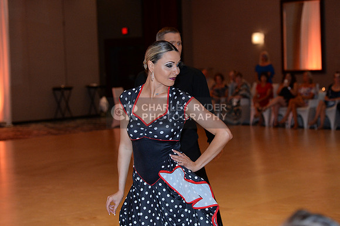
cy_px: 113
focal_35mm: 85
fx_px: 802
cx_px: 170
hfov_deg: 23.9
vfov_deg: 16.0
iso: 4000
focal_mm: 85
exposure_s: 1/250
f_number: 3.5
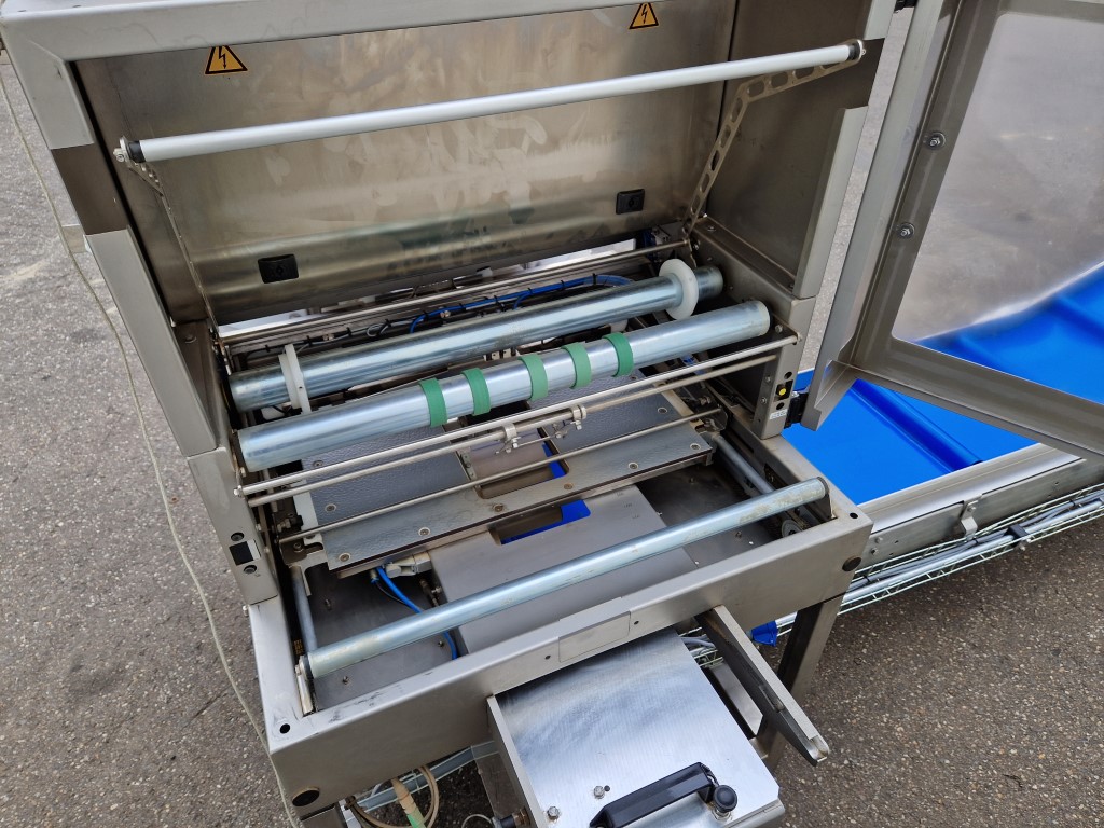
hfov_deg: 73.9
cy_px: 414
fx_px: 734
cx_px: 552
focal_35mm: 23
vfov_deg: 58.9
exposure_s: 1/612
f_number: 1.8
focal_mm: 5.4
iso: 50
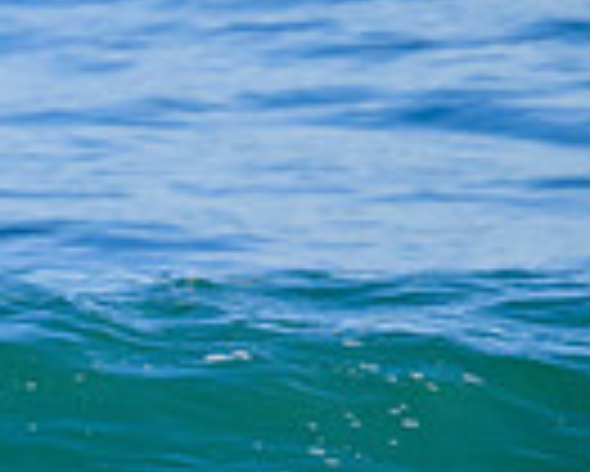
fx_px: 40646
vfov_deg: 0.7
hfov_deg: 0.8
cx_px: -604
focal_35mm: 2326
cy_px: 335
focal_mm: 560
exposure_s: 1/2000
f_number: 11
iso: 1000
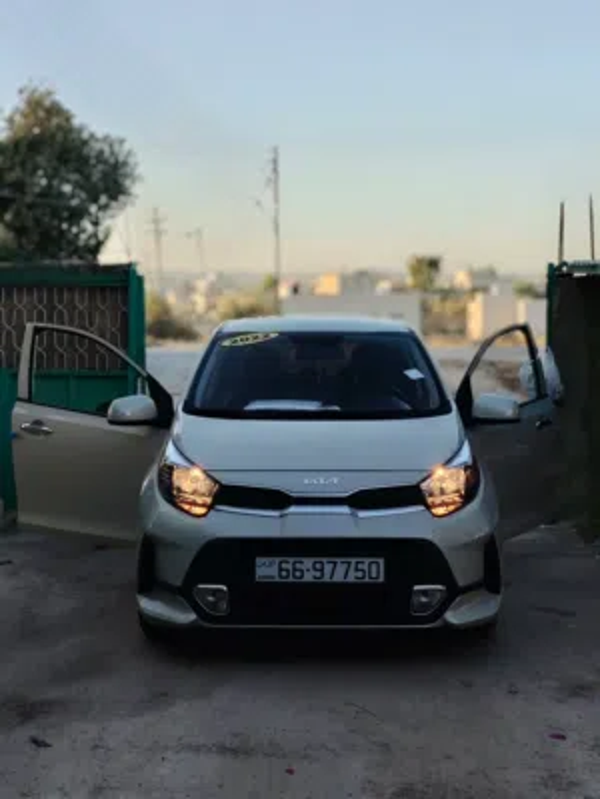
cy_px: 400
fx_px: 1109
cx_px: 300
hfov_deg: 30.3
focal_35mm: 48
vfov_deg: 39.7
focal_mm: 5.25
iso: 100
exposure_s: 1/263
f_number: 4
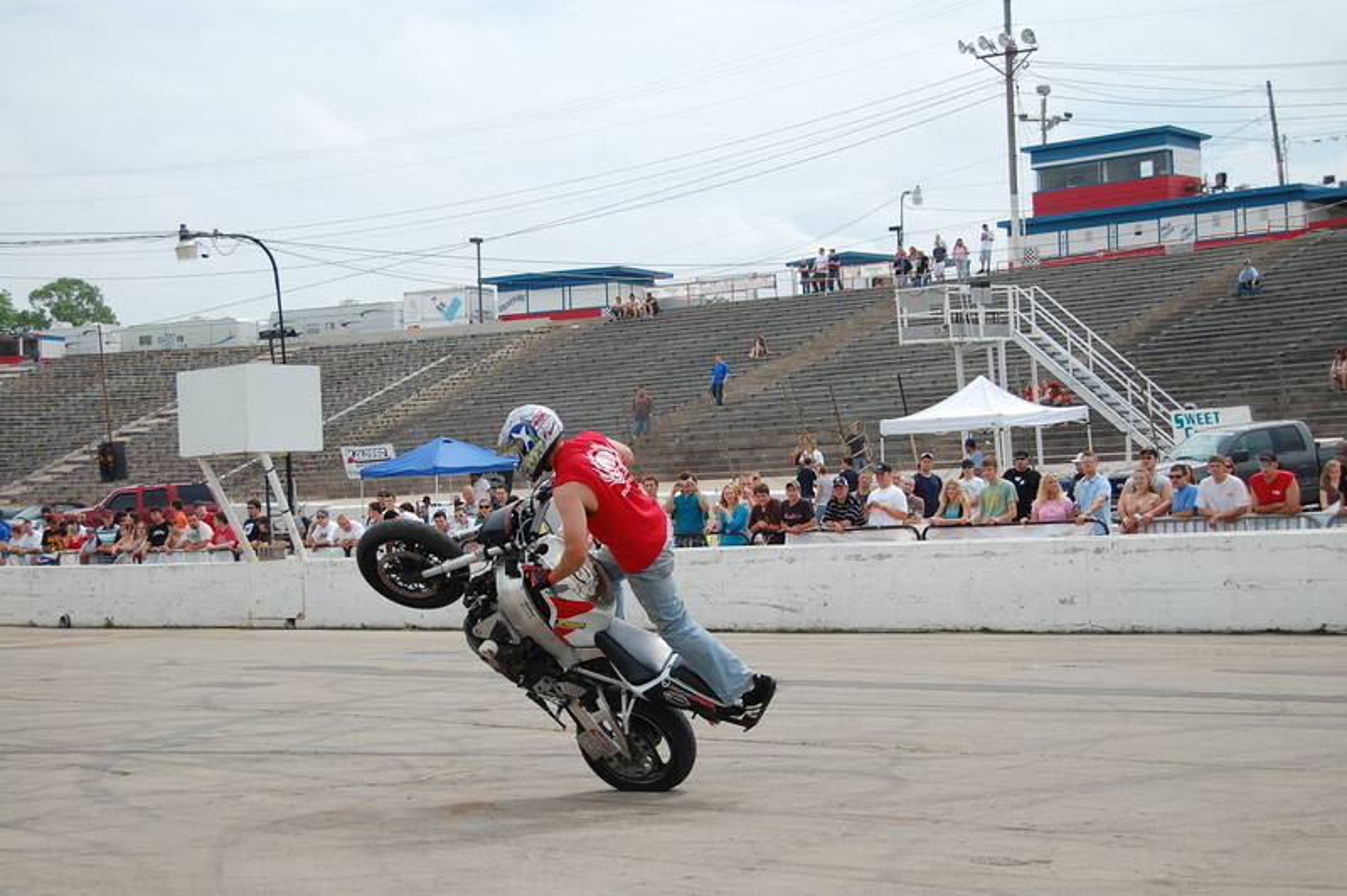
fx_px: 2243
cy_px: 448
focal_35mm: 60
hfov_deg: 33.4
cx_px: 674
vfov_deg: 22.6
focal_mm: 40
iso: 200
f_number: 5
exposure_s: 1/1250
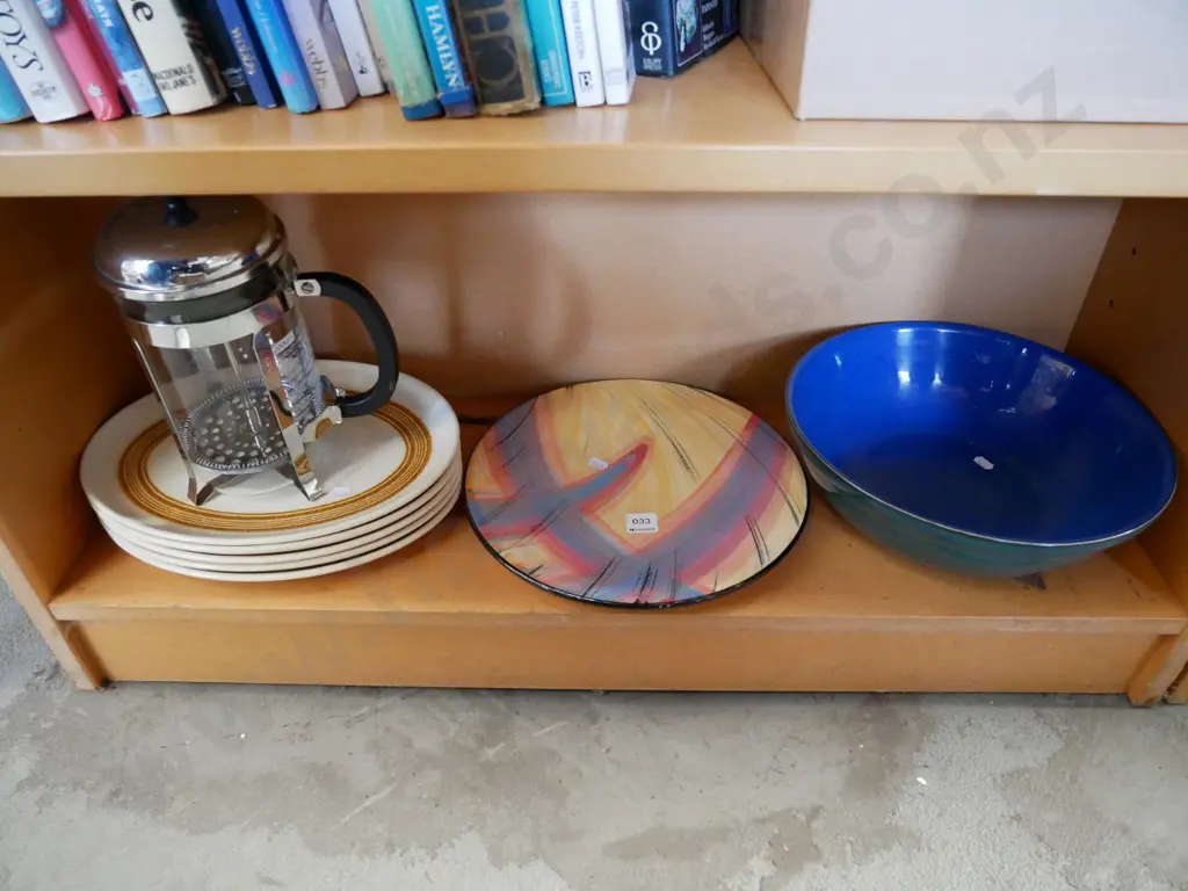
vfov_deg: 56.8
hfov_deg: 71.6
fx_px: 824
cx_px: 594
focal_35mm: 24
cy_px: 446
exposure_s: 1/50
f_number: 4
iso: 3200
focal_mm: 12
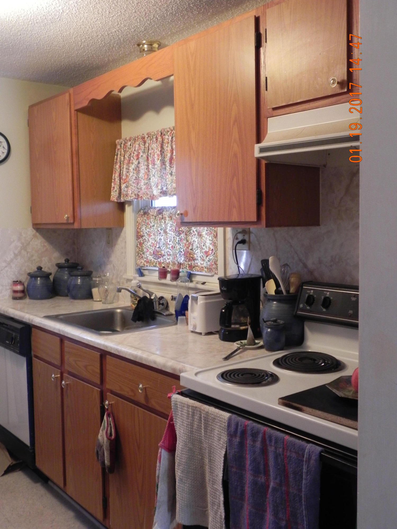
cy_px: 264
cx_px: 198
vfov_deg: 50.1
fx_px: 566
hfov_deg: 38.7
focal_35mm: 37
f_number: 3.2
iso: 400
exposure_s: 1/12.5
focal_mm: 6.6
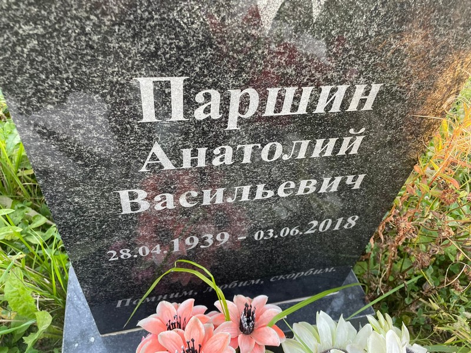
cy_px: 176
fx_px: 354
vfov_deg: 53.1
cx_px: 236
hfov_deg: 67.3
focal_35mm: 26
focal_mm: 4.2
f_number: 1.6
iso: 125
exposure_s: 1/110
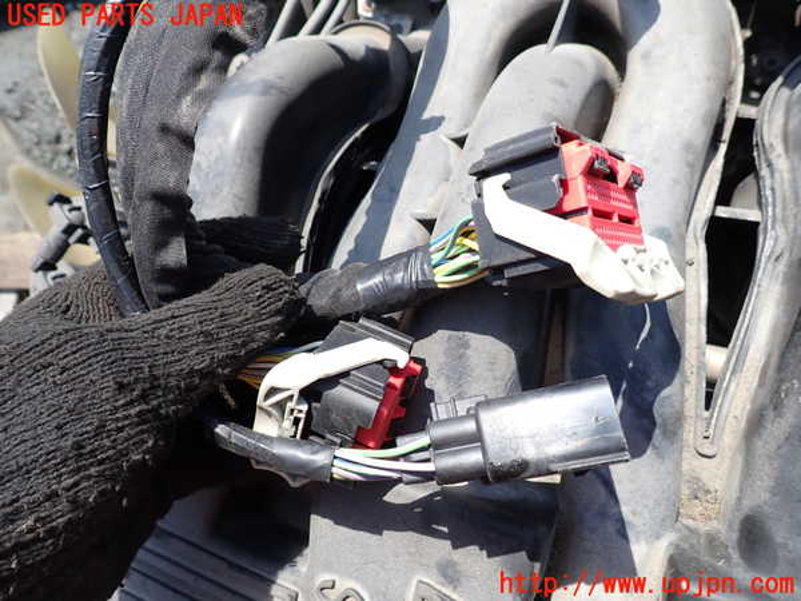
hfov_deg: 69.4
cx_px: 400
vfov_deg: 54.9
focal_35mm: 25
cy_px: 300
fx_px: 578
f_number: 2.8
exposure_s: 1/500
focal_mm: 4.5
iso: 100
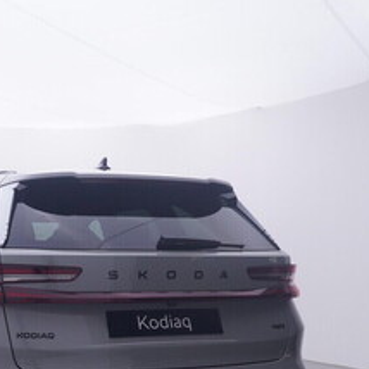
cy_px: 289
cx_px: 35
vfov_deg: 33.7
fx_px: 592
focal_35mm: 49
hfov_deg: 32.8
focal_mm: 15
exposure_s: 1/80
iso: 200
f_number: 5
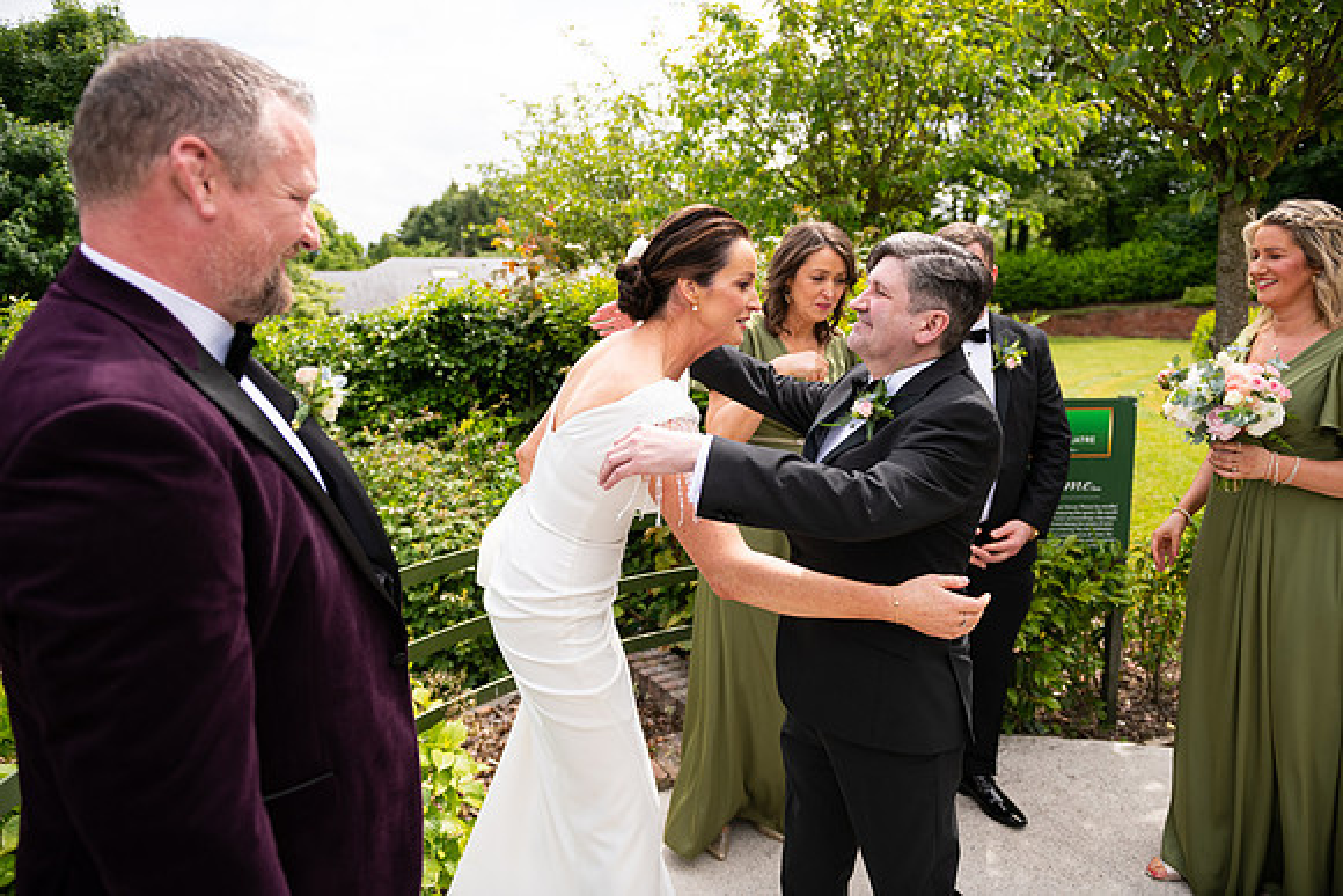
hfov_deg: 73.7
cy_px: 448
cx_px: 672
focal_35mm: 24
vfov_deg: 53.2
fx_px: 896
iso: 250
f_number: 3.5
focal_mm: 24
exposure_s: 1/2000
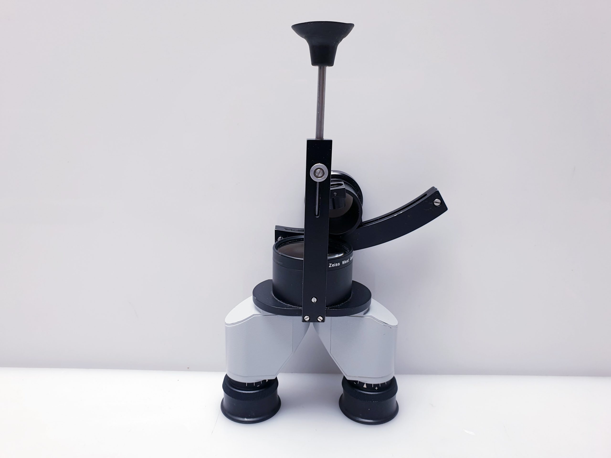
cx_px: 306
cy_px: 229
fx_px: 459
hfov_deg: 67.3
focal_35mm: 26
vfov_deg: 53.1
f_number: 2.4
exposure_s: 1/100
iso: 80
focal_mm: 4.3
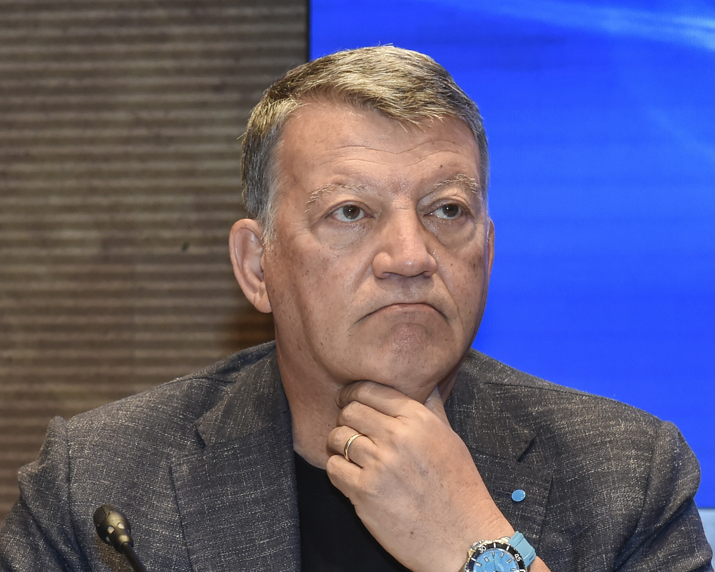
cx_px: 348
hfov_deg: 23.8
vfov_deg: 19.2
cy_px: 284
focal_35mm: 80
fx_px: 1693
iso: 2500
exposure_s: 1/200
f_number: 5.6
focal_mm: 70
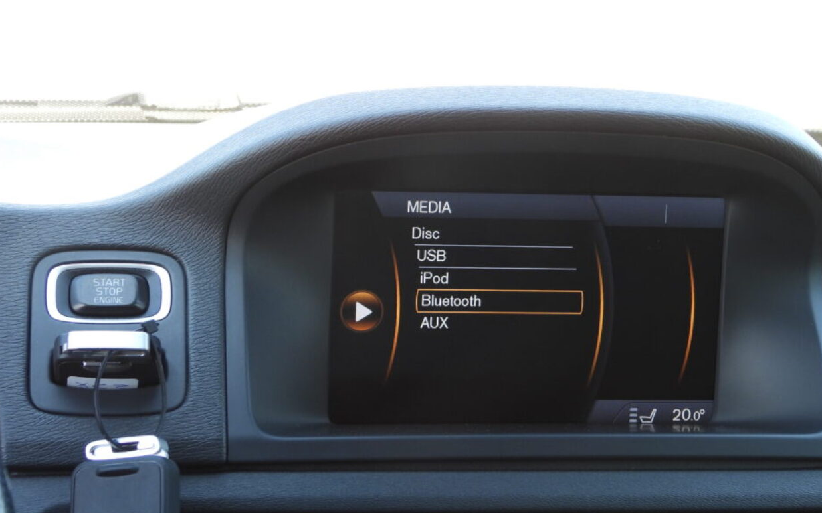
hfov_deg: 20.2
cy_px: 305
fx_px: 2307
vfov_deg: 12.7
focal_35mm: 103
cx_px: 506
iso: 125
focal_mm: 13.5
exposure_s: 1/60
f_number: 3.5
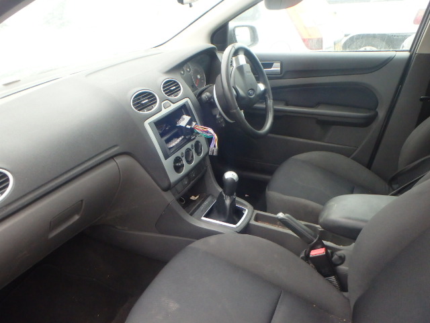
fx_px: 348
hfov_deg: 63.4
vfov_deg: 49.7
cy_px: 162
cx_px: 215
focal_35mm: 28
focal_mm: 5
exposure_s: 1/125
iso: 800
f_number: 3.9
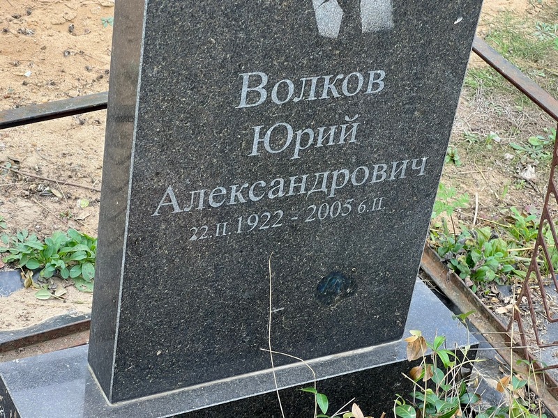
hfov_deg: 25.3
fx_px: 1241
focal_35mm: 77
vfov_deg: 19.1
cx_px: 279
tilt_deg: -35.5
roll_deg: -4.8
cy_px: 209
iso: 50
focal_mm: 9
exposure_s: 1/99
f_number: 2.8
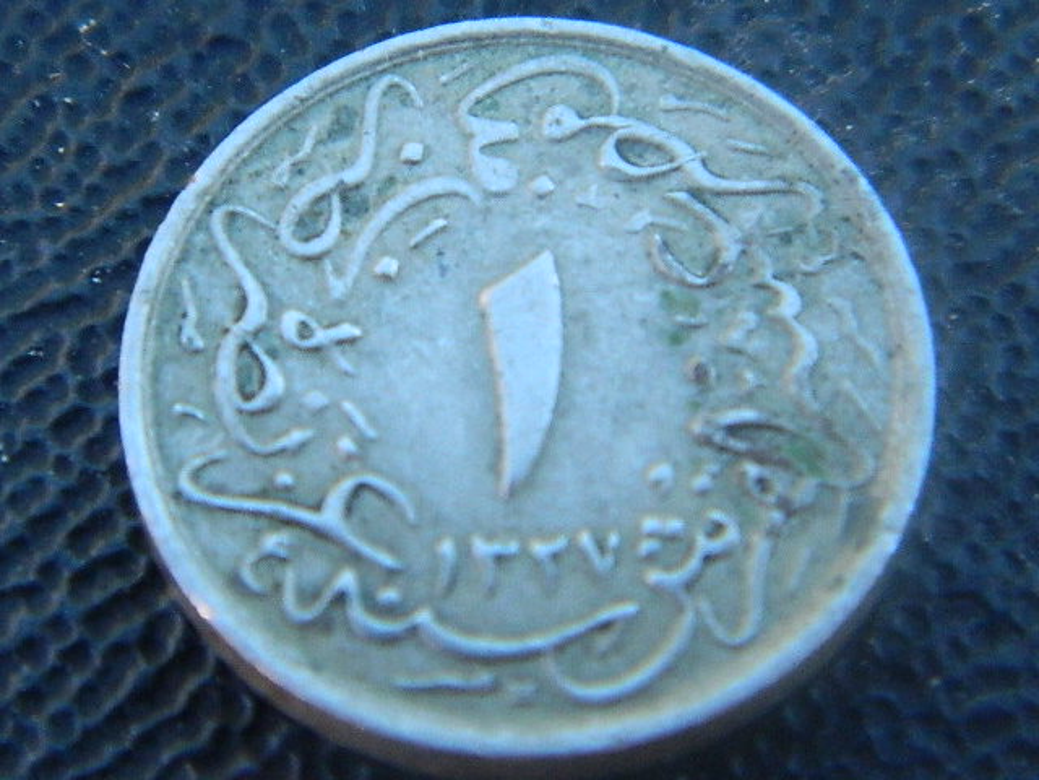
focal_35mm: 103
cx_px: 520
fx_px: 3092
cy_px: 390
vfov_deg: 14.4
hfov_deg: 19.1
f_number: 4.5
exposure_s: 1/200
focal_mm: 18.6
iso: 400
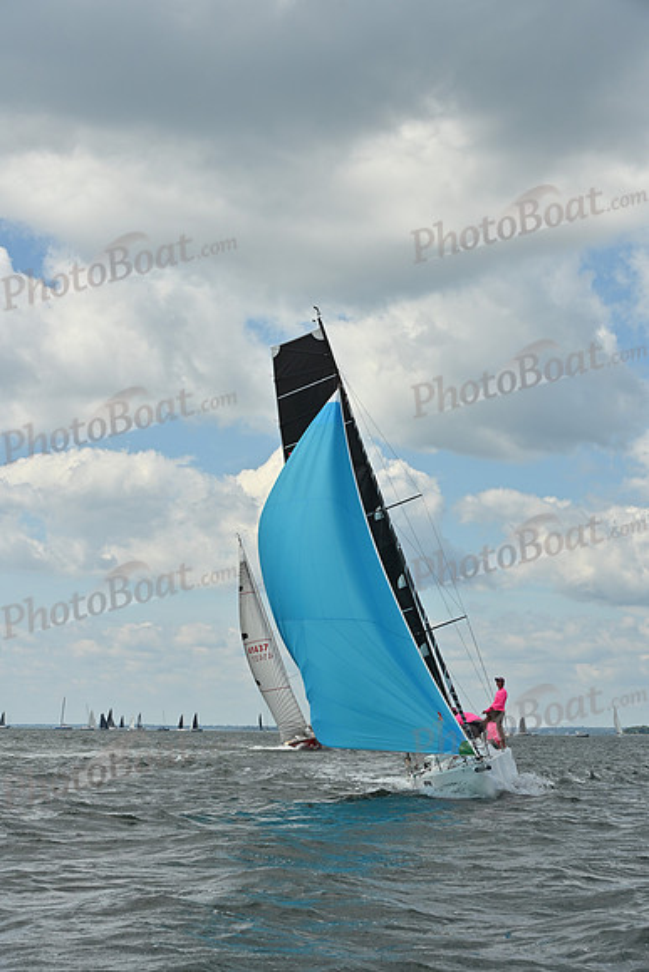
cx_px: 324
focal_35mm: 70
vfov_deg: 28.8
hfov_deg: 19.5
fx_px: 1892
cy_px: 486
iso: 250
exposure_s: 1/1250
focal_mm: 70
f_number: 8
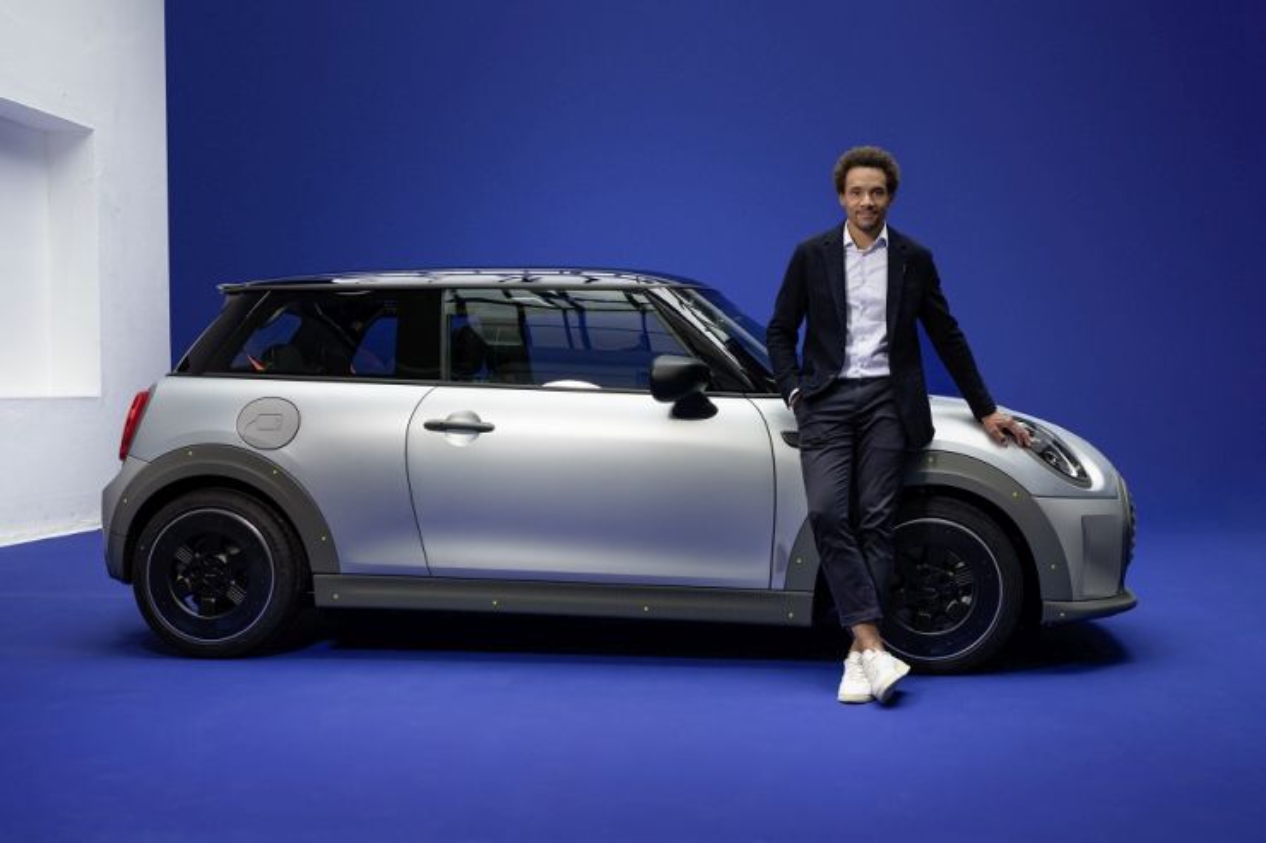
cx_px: 633
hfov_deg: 44.5
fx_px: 1547
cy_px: 422
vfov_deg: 30.5
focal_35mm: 44
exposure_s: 1/125
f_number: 5
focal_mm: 44
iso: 200
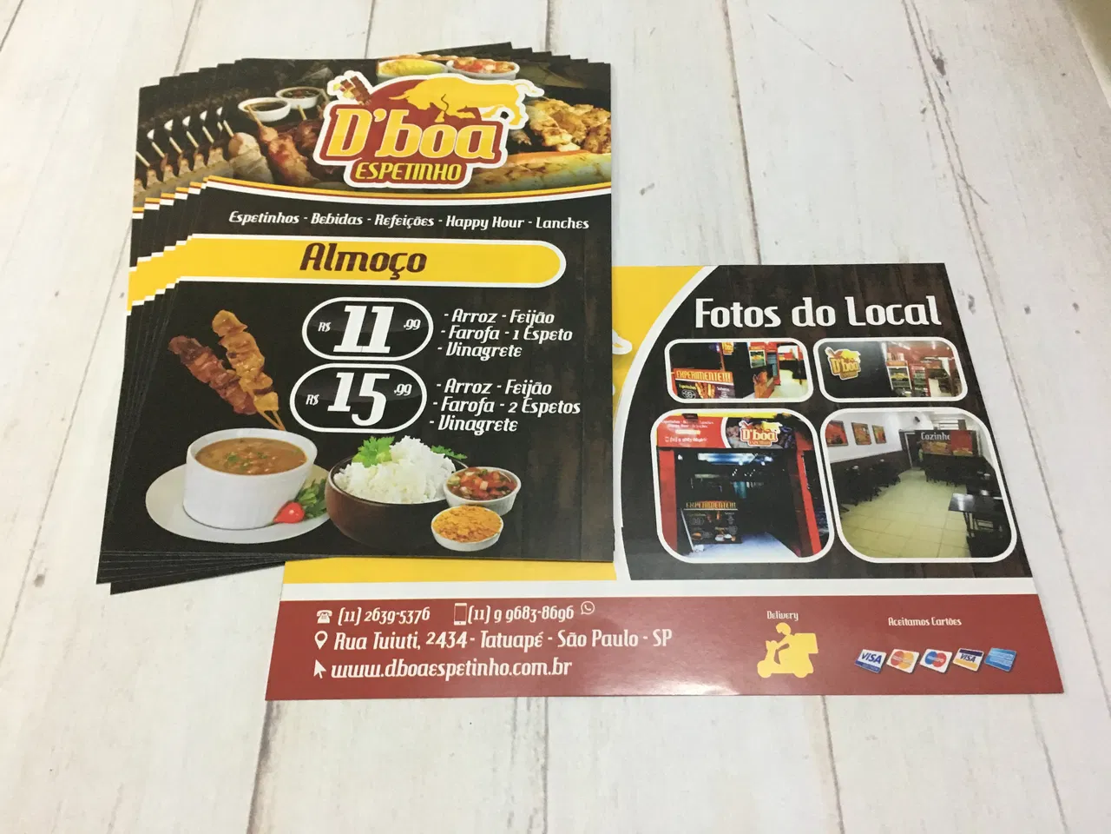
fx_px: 931
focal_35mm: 29
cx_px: 556
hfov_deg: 61.7
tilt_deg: -58.7
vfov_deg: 48.2
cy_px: 417
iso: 250
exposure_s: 1/15
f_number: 2.2
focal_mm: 4.15
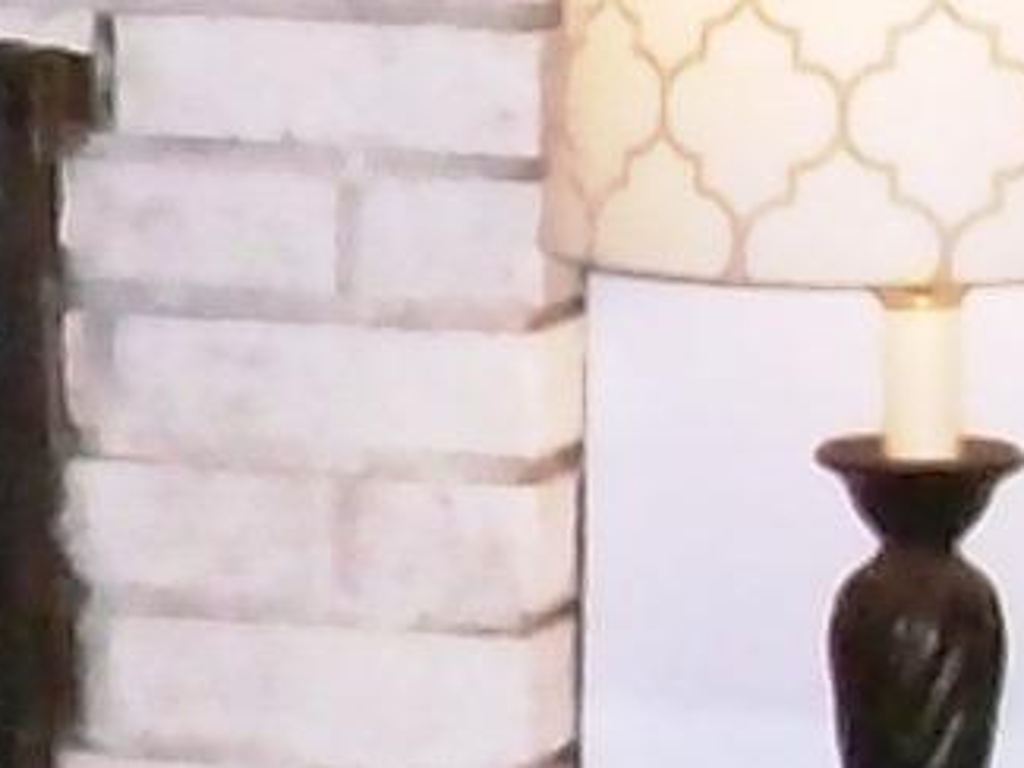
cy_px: 692
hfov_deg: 6.6
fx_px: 8434
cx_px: -1516
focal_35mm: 285
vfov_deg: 5.2
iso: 160
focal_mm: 6
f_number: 2.7
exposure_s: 1/64
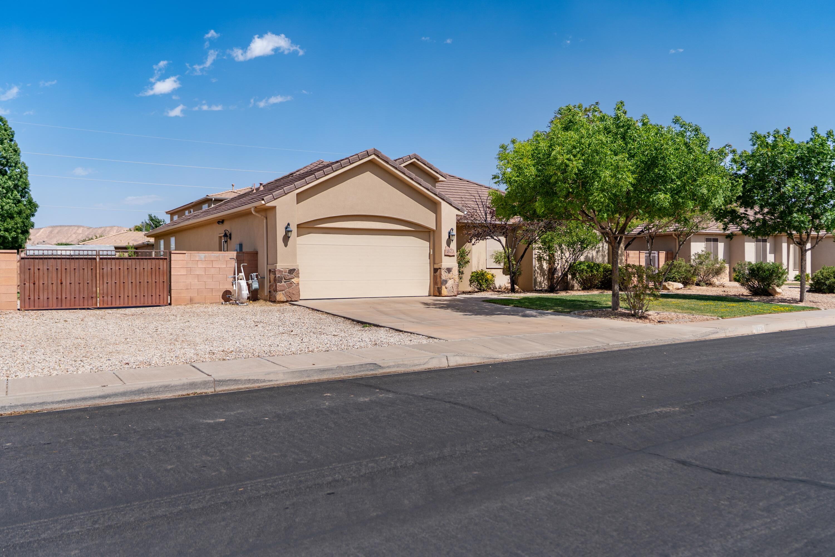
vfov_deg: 46.4
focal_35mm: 28
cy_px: 278
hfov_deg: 65.5
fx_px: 649
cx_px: 418
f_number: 2.8
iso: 125
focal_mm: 28
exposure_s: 1/4000
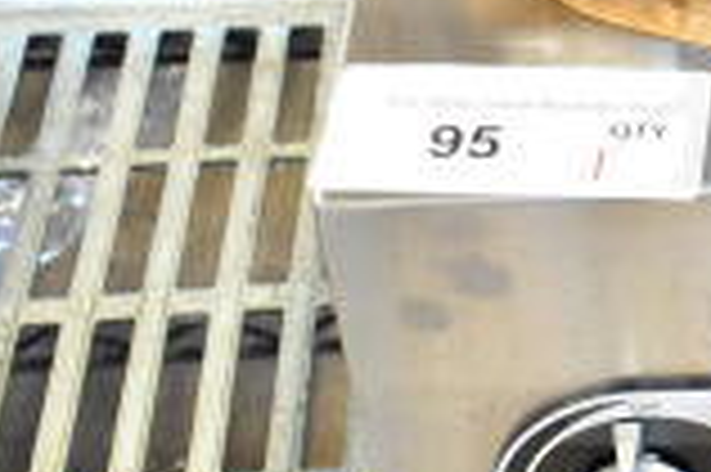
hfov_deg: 15.5
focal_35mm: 122
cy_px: 88
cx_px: 1071
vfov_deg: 11.2
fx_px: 2406
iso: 2200
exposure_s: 1/30
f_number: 3.8
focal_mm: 21
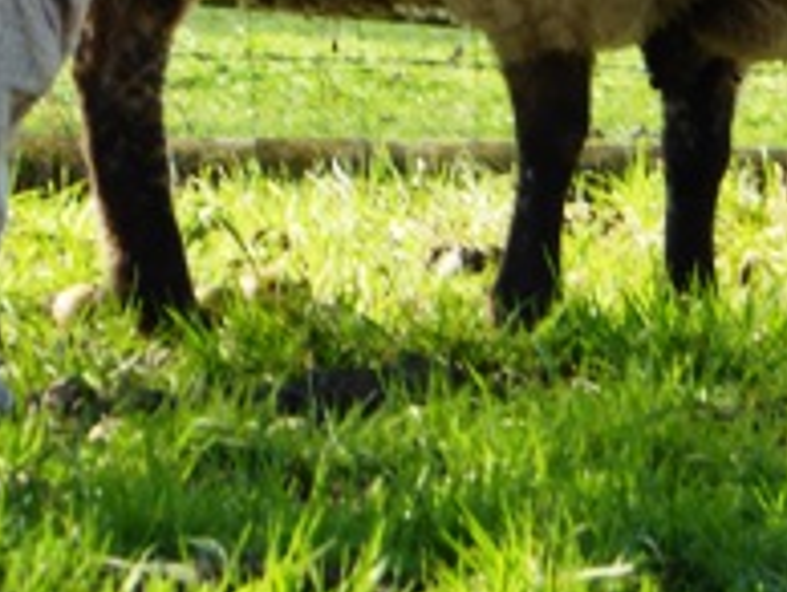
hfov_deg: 2.2
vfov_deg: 1.6
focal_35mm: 913
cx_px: 211
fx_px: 20783
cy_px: -235
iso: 100
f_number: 5.6
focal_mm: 44.8
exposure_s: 1/100
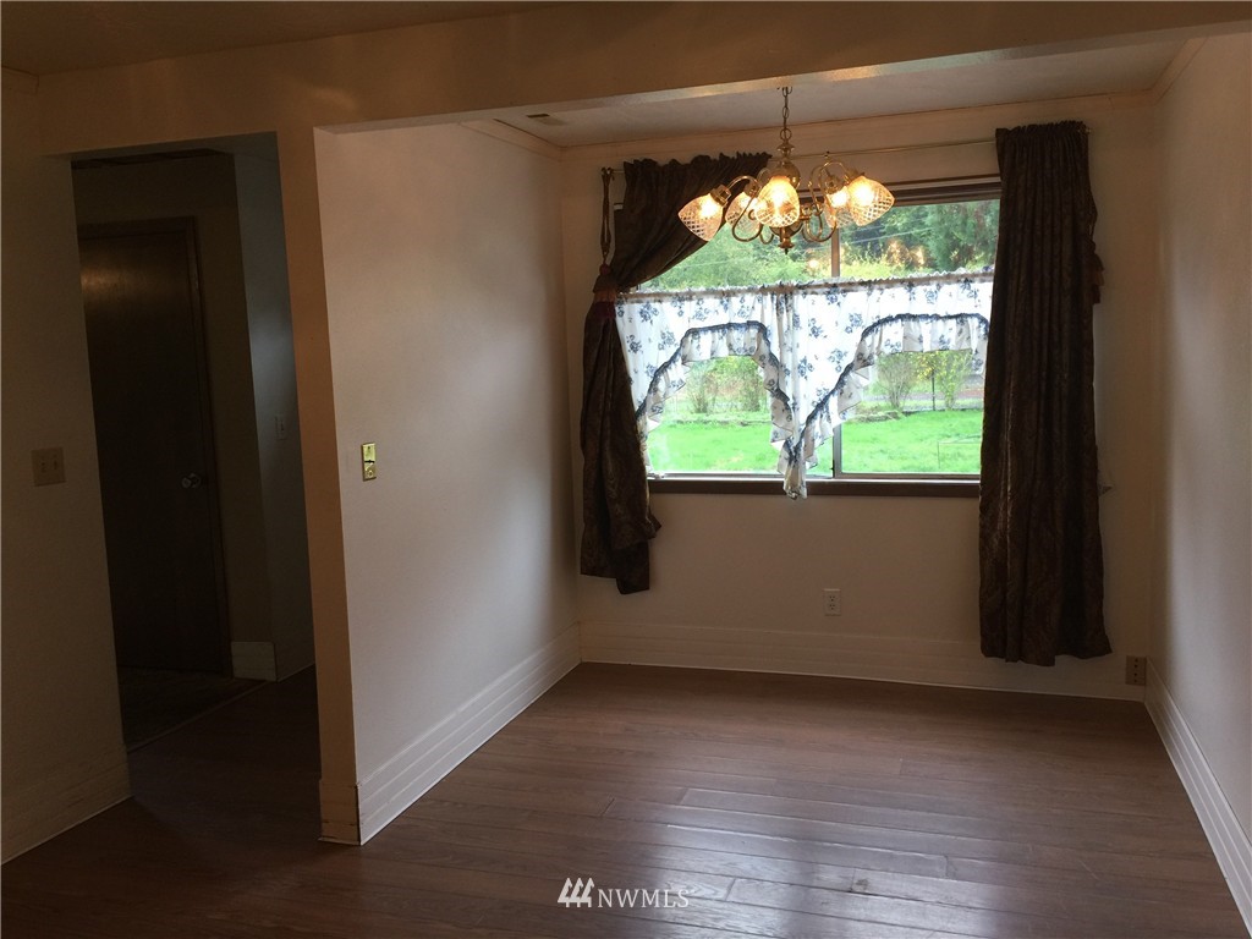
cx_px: 626
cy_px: 470
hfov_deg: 61.7
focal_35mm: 29
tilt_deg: -6.8
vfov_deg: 48.2
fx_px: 1049
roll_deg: +0.9
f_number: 2.2
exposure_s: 1/30
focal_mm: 4.15
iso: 32
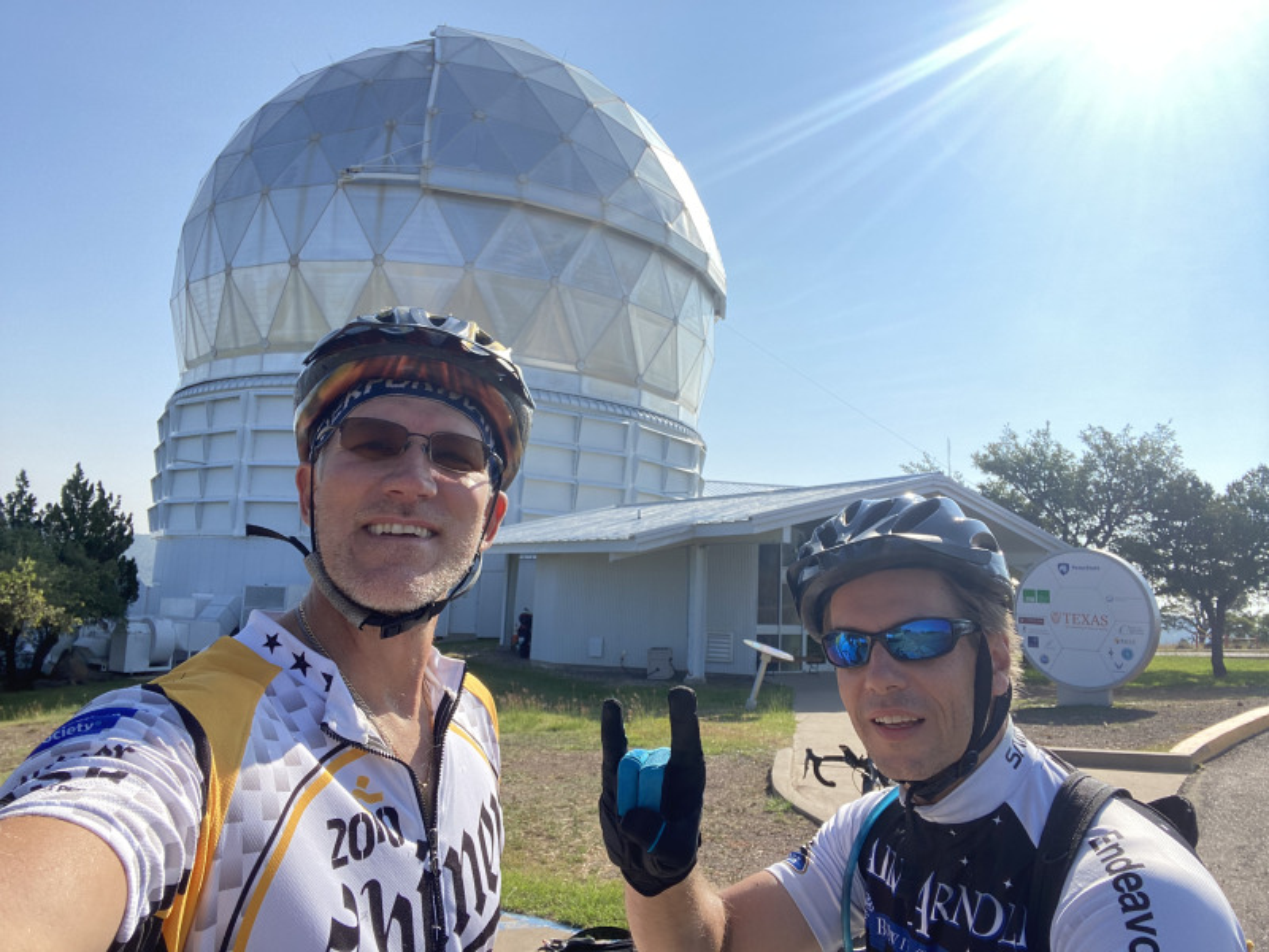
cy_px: 476
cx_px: 634
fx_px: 843
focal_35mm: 23
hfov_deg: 73.9
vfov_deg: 58.9
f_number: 2.2
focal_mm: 2.71
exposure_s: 1/487
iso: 25
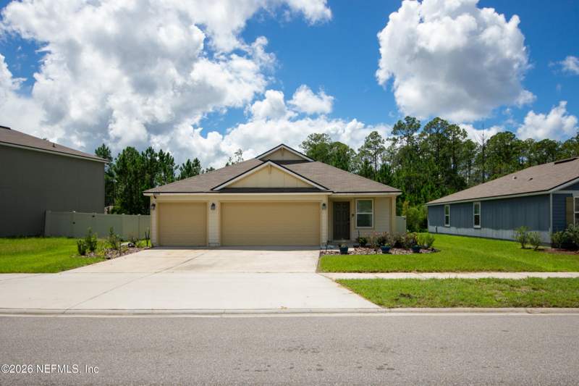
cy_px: 207
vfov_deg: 50.2
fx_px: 411
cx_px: 311
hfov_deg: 70.2
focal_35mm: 26
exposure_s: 1/1500
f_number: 4.5
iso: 400
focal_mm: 15
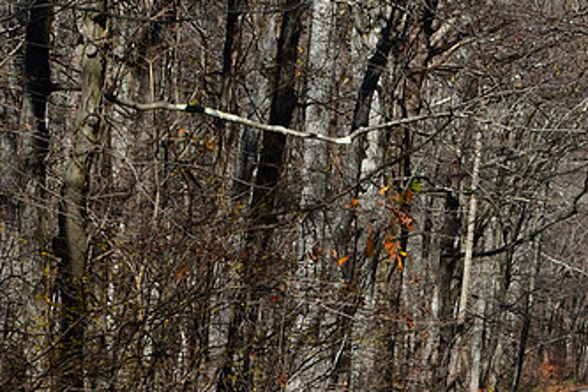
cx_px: 614
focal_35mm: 320
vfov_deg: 4.3
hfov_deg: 6.4
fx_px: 5226
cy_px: 297
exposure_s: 1/100
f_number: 16
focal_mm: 65
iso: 220
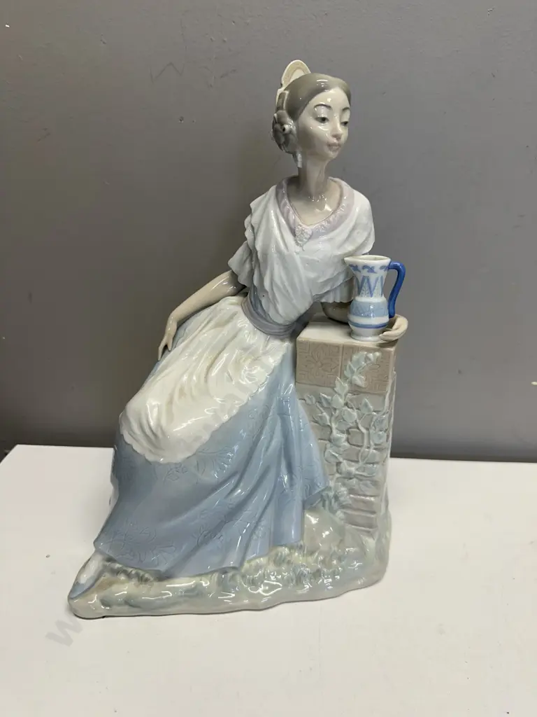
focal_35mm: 24
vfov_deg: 71.6
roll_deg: -1.5
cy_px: 358
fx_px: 496
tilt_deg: -21.7
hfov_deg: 56.8
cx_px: 268
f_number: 1.78
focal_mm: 6.86
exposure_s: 1/100
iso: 100
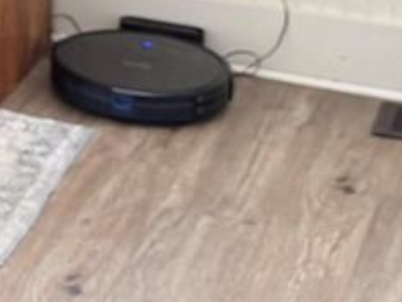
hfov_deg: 10.4
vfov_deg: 8.6
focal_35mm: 162
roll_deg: +2.8
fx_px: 1882
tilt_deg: -12.4
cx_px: -580
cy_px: -314
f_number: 1.78
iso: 125
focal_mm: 6.76
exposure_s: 1/120
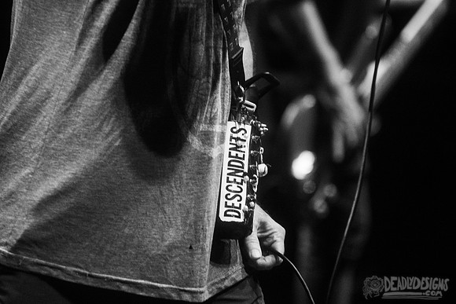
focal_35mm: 291
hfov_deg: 7.1
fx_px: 3681
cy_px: 135
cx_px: 249
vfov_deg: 4.7
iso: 3200
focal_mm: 200
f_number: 3.2
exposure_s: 1/125
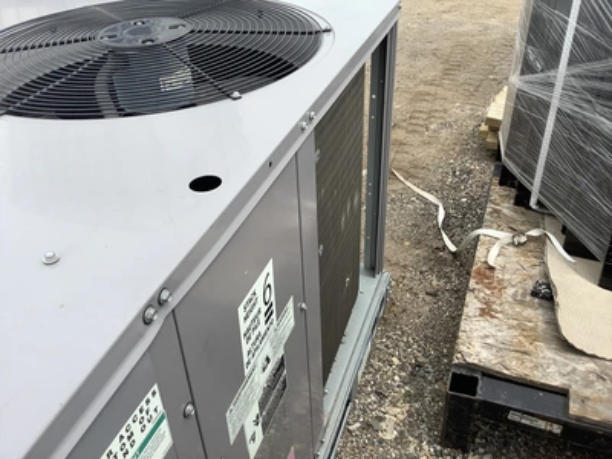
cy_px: 230
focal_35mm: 31
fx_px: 548
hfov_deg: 58.4
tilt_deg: -34.7
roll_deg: +3.8
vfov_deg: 45.4
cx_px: 306
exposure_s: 1/840
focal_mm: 3.3
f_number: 2.4
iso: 25
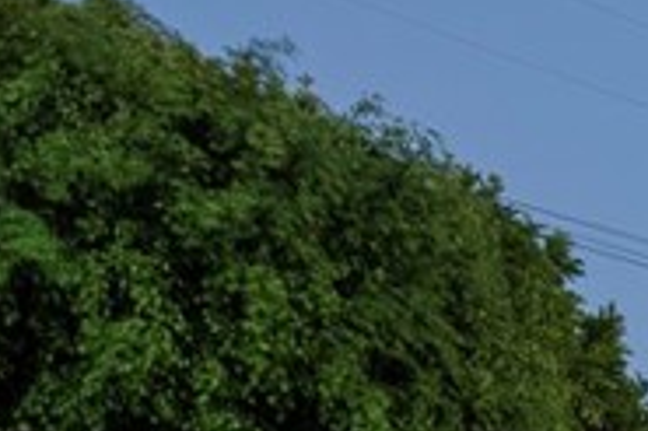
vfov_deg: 16.1
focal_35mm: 72
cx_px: 1328
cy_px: 762
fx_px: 1295
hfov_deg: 18.0
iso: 400
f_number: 9
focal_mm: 13
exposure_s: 1
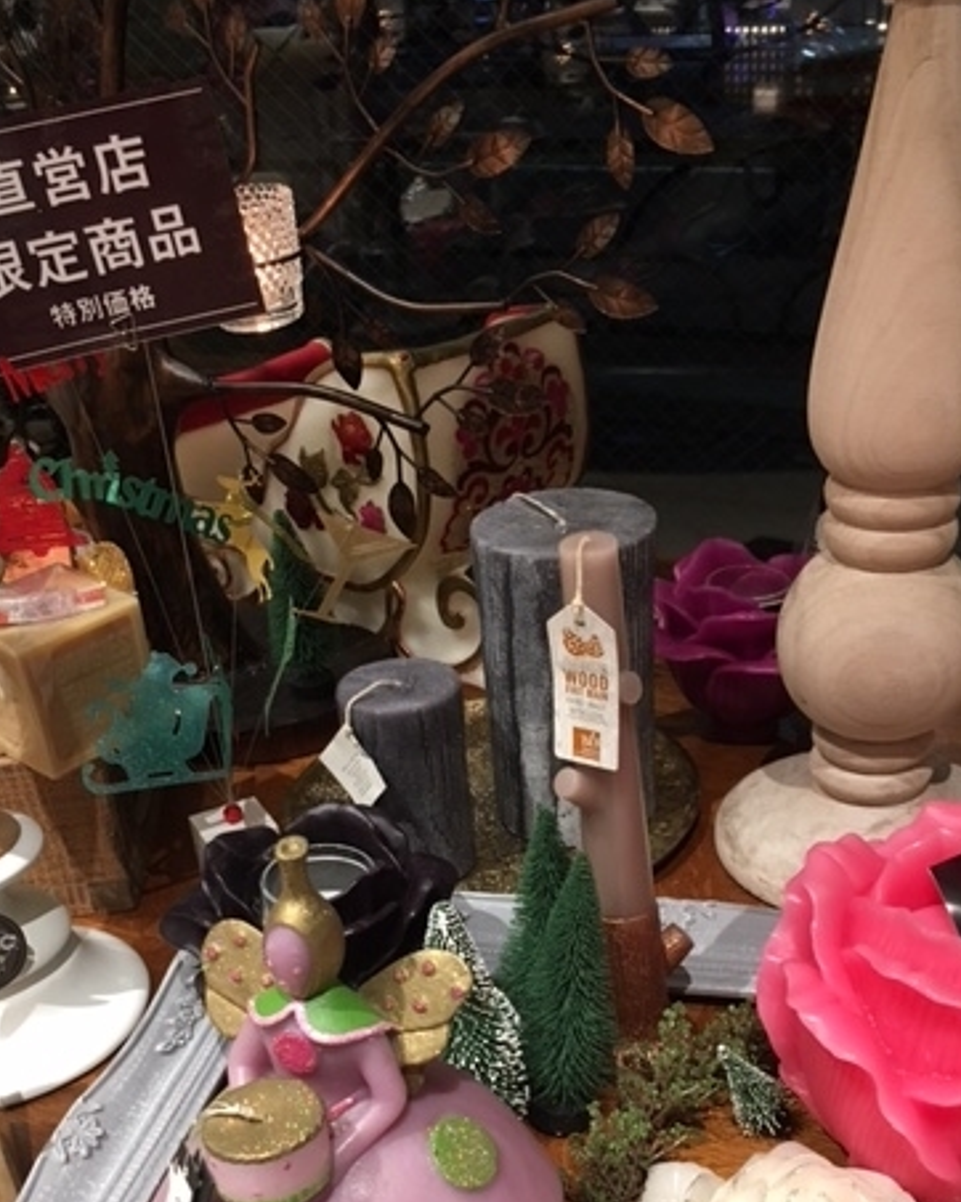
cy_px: 793
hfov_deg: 37.3
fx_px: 1423
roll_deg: +4.8
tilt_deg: -31.0
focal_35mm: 40
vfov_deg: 45.2
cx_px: 510
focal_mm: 4.15
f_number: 2.2
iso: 125
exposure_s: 1/30
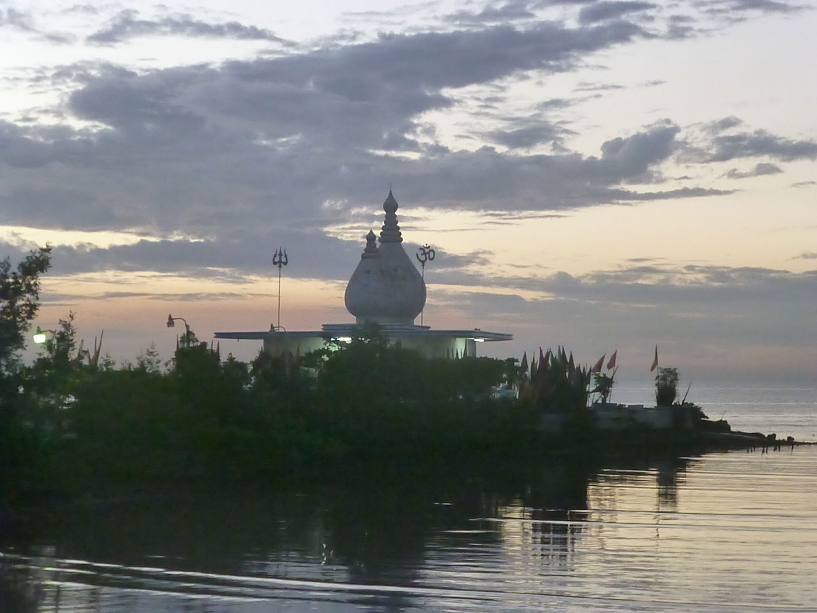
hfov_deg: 19.3
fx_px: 2407
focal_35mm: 102
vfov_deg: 14.5
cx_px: 408
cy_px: 306
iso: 2500
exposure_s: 1/160
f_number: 5.3
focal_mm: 18.2
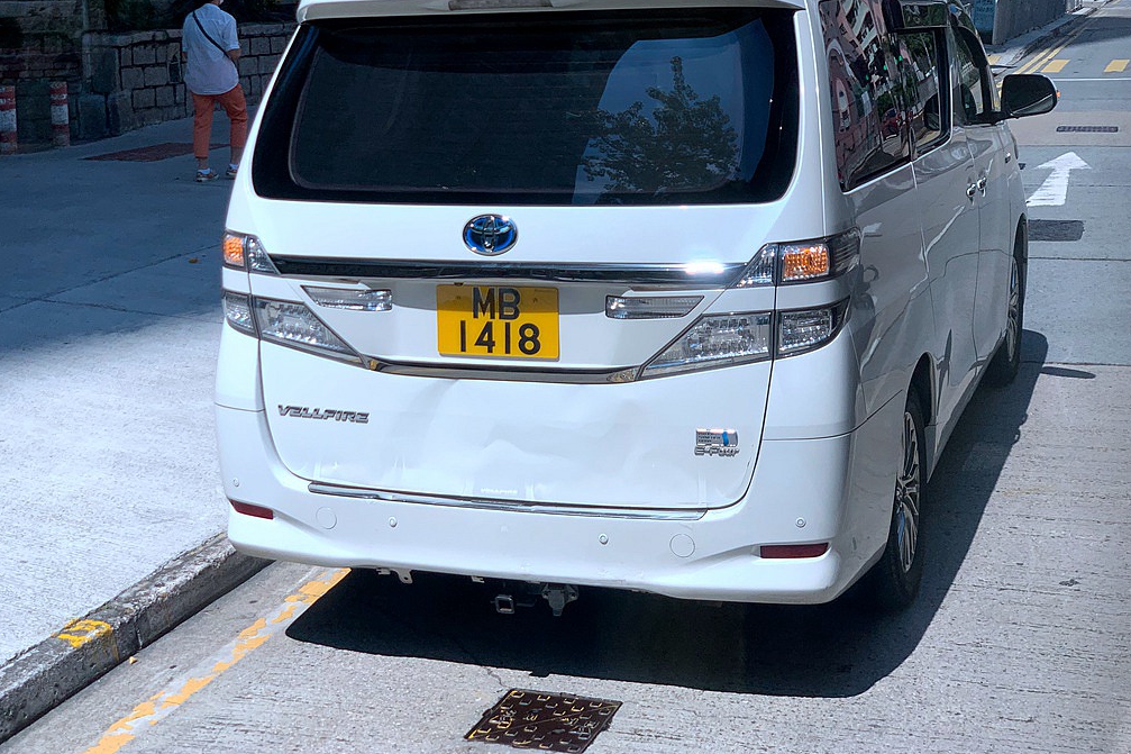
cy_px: 362
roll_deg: -2.3
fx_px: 1728
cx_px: 571
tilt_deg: -6.3
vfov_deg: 24.6
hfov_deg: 36.3
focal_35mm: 55
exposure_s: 1/1115
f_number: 2.4
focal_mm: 6
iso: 16
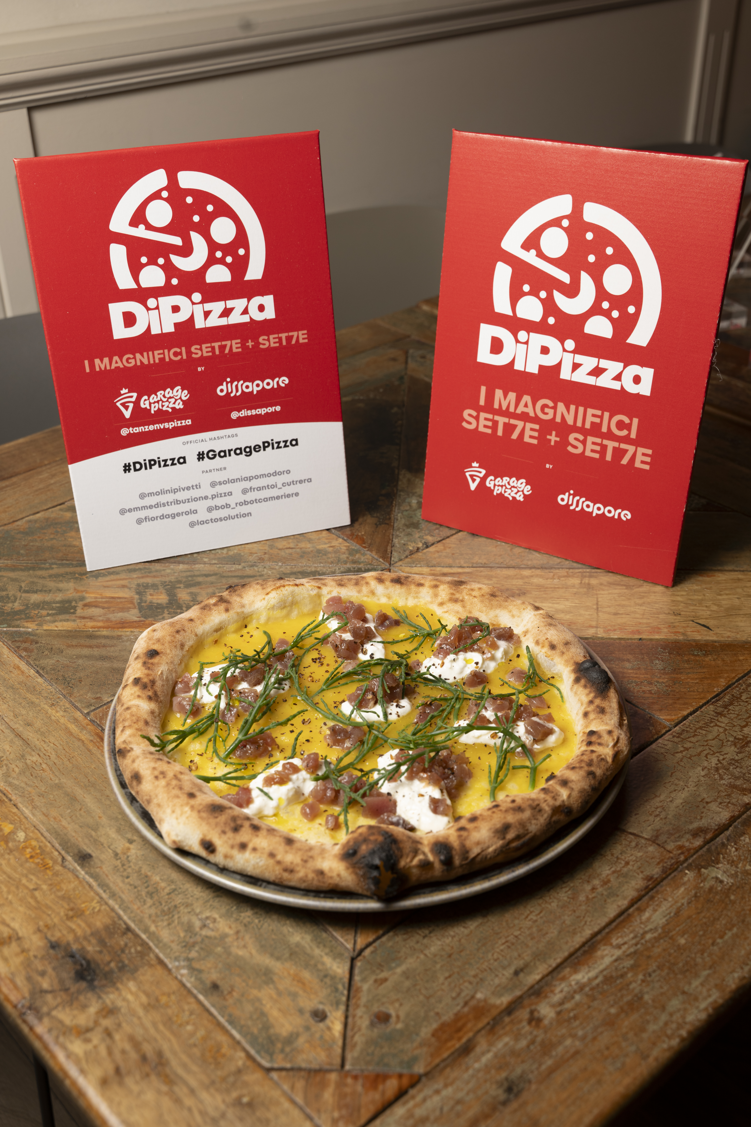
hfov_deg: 35.1
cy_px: 564
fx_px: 1189
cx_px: 376
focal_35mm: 38
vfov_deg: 50.7
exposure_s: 1/200
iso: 200
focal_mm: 38
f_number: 6.3
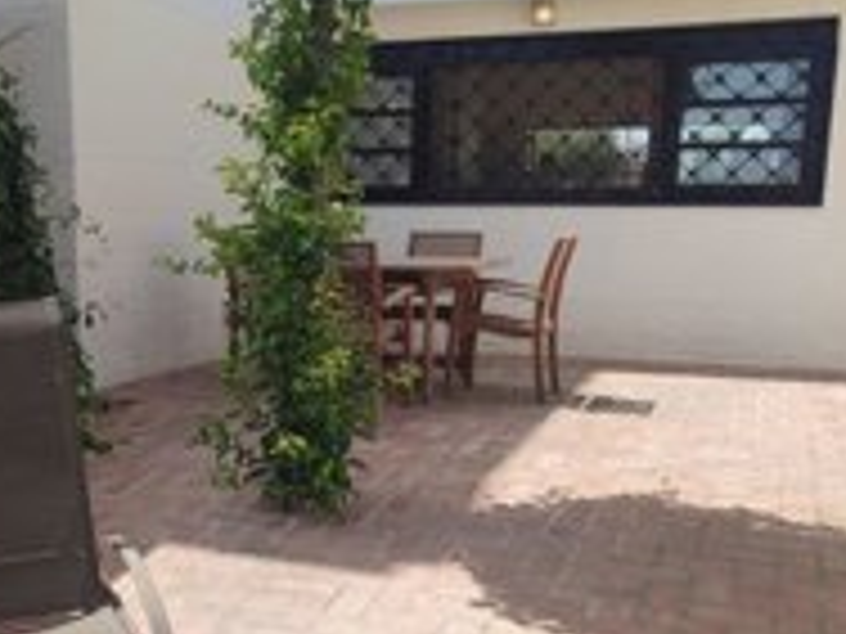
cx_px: 310
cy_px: 454
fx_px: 1173
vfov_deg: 29.9
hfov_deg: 39.4
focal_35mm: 48
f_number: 1.9
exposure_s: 1/443
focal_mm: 6.04
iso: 50
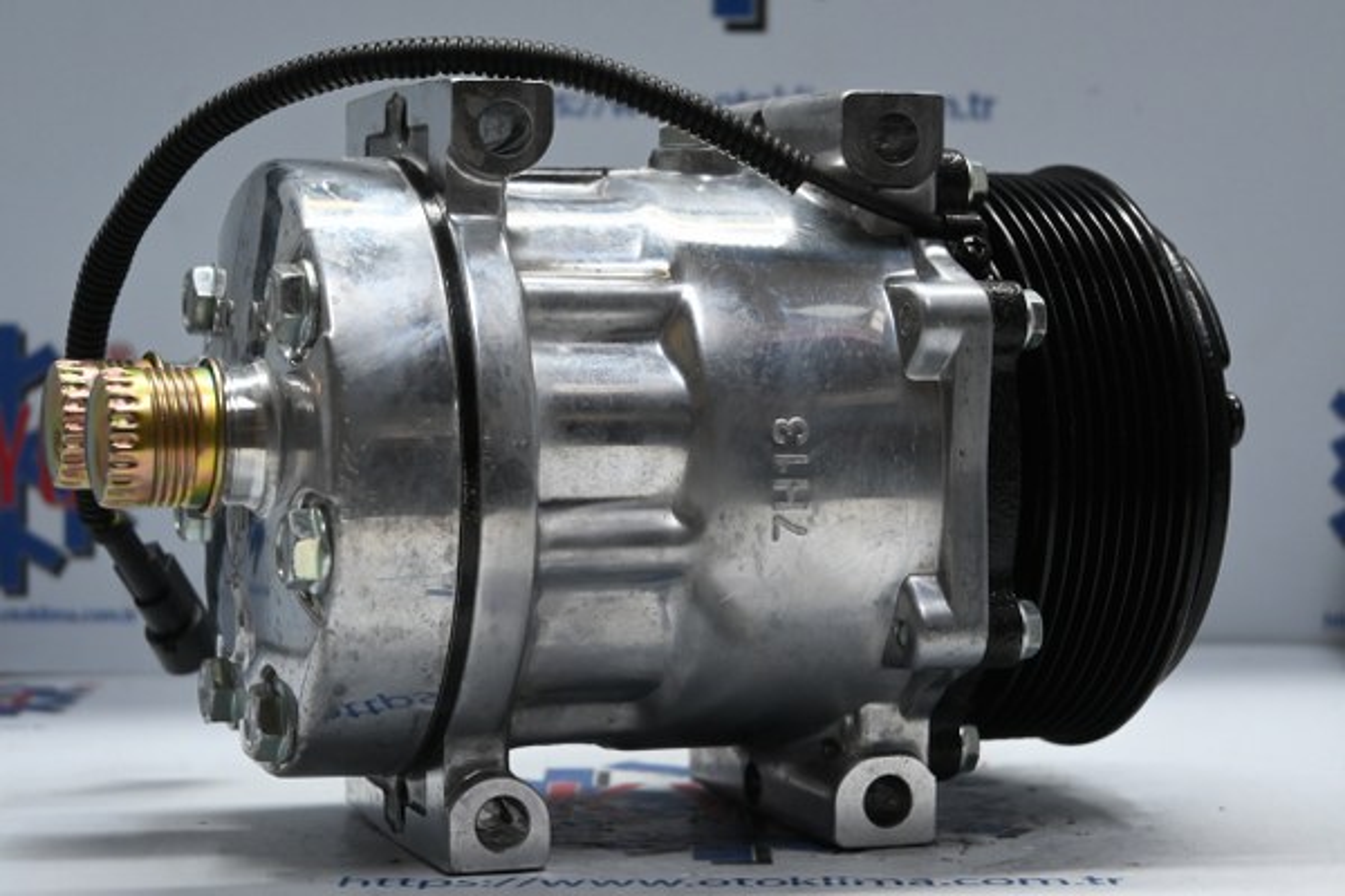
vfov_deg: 18.2
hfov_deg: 27.0
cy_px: 448
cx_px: 672
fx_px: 2802
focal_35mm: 75
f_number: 6.3
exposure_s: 1/80
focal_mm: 50
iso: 1800
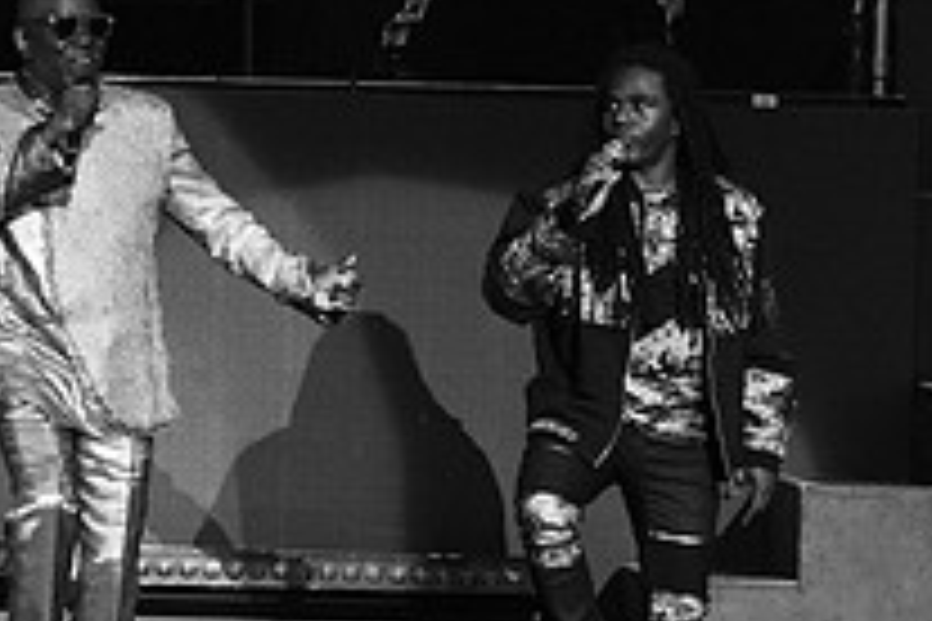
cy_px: -193
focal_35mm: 813
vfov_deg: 1.7
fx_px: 21046
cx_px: -136
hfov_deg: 2.5
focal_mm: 220
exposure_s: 1/640
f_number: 5.3
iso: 1000
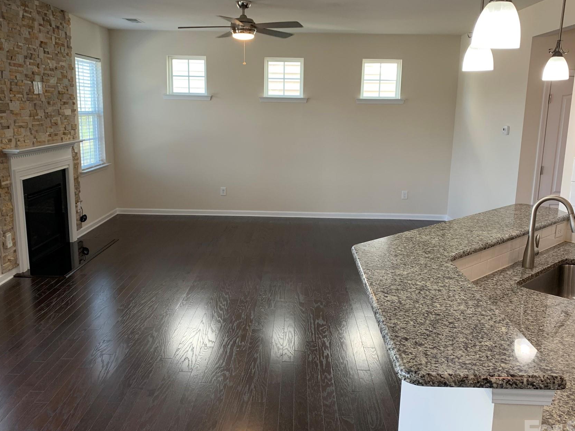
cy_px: 220
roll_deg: -2.1
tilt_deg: -10.6
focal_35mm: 32
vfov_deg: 44.2
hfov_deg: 56.8
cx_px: 285
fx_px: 532
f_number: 1.8
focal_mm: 4.25
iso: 64
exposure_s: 1/60
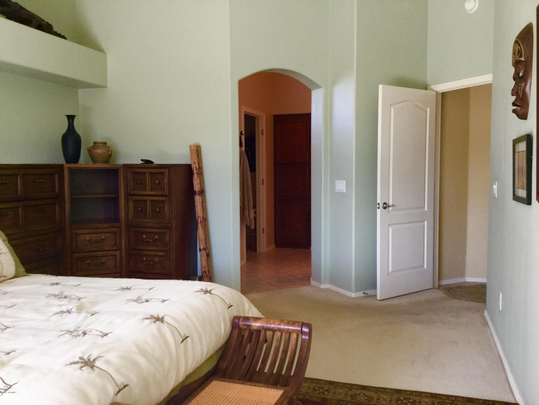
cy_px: 202
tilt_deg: -4.2
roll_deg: +0.3
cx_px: 270
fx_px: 483
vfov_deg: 45.4
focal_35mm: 31
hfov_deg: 58.4
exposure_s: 1/30
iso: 40
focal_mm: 3.3
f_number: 2.4
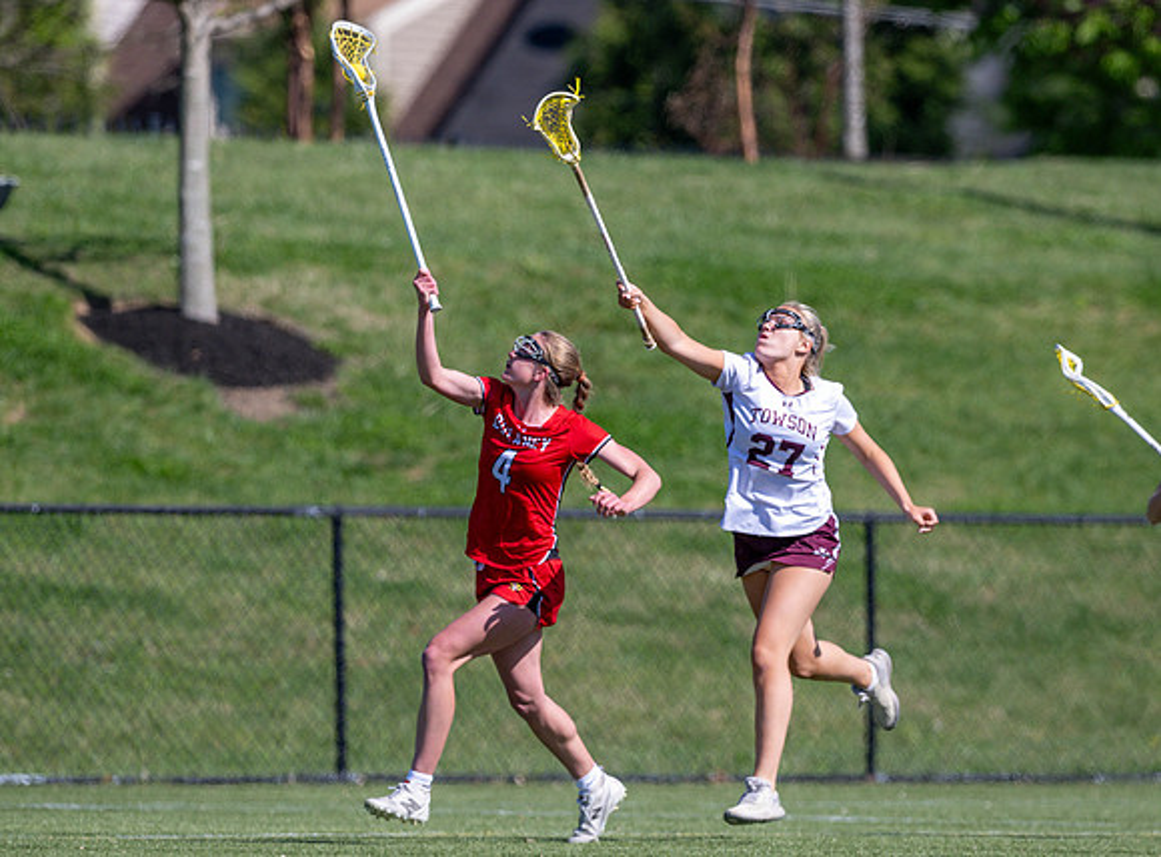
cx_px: 581
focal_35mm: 563
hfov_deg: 3.5
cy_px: 427
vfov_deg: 2.6
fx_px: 18787
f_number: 4
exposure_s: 1/4000
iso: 450
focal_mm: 400
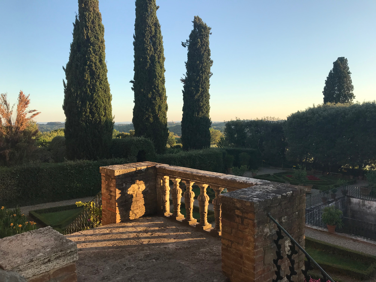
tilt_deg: -3.5
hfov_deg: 63.4
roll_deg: -0.1
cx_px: 188
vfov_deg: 49.7
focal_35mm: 28
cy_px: 141
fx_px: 304
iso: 20
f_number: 1.8
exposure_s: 1/731
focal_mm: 3.99
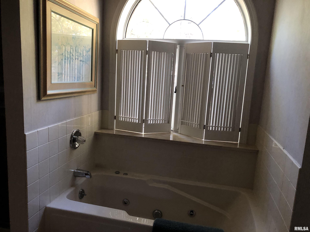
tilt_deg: -10.4
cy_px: 116
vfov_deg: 49.7
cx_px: 155
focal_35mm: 28
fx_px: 251
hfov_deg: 63.4
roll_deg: -2.3
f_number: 1.8
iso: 80
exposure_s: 1/15
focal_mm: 3.99
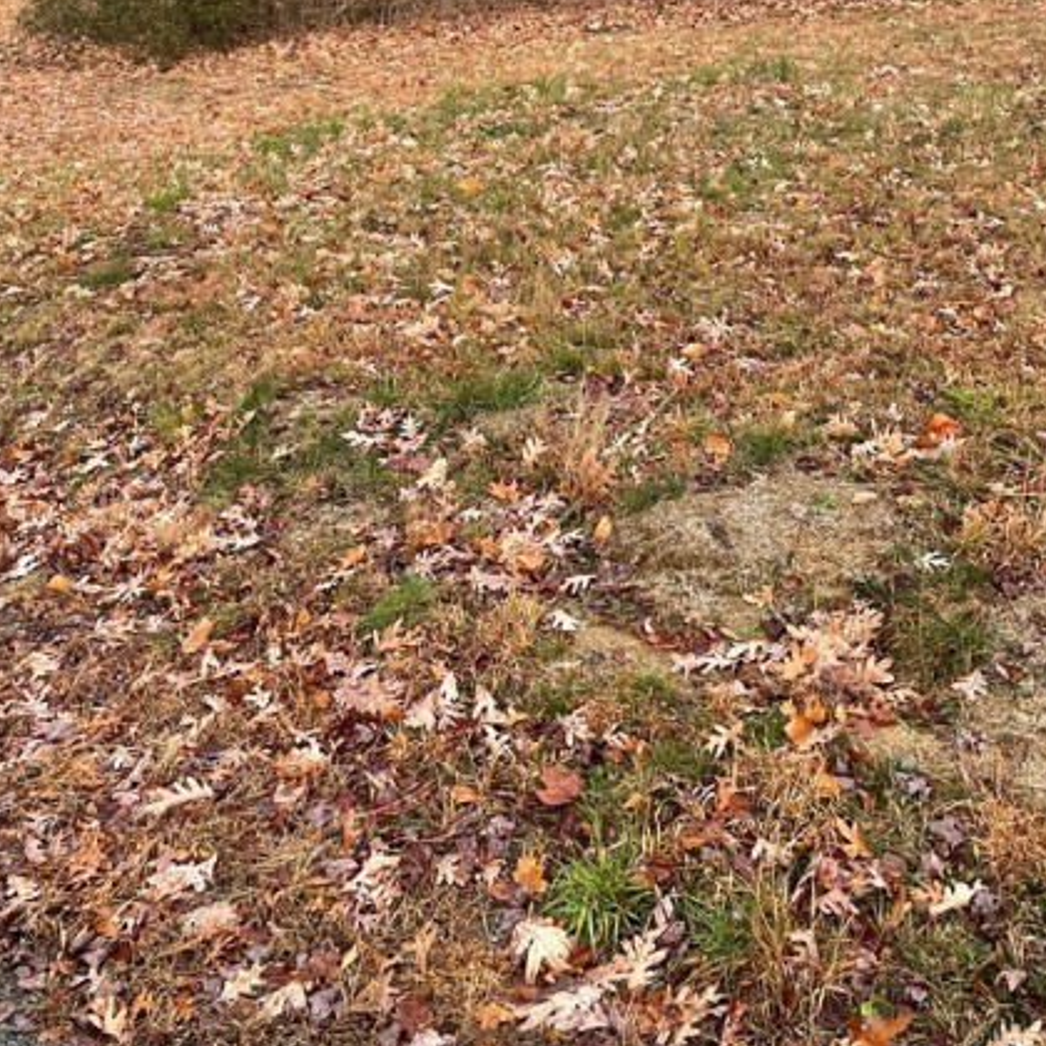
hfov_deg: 40.0
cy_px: 144
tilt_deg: -9.0
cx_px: 575
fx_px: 1436
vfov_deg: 37.9
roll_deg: +0.9
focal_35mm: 42
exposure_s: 1/242
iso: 32
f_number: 1.6
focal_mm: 4.2
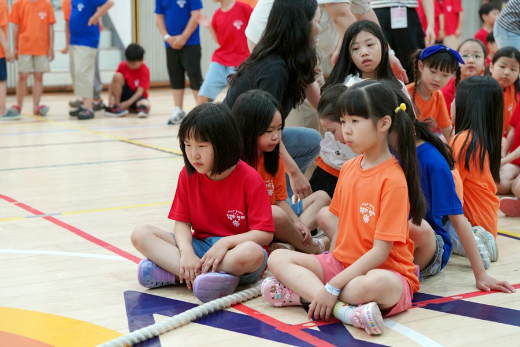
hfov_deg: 28.8
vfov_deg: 19.5
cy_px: 174
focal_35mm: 70
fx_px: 1011
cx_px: 260
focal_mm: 70
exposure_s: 1/160
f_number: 4
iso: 2000
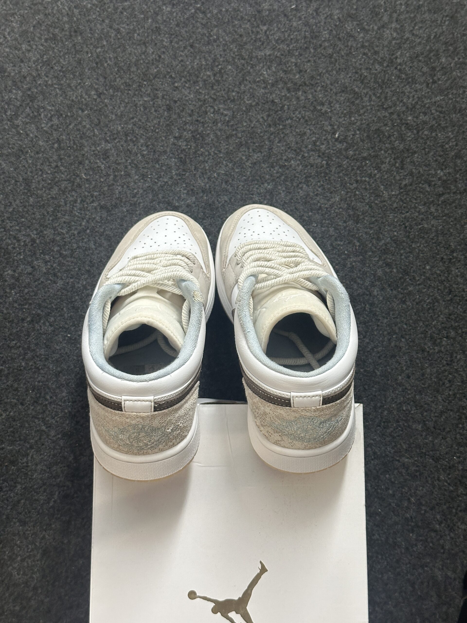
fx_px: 863
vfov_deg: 39.7
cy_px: 312
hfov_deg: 30.3
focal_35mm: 48
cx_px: 234
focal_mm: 6.86
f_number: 1.78
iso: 250
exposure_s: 1/50
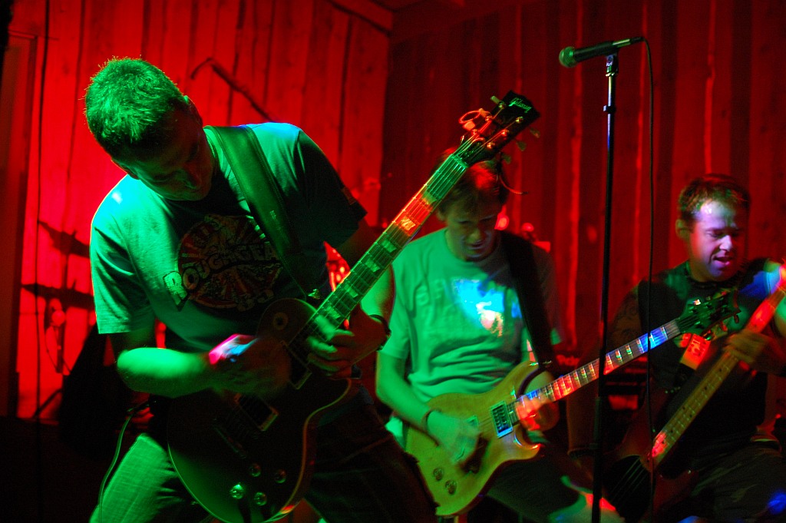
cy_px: 262
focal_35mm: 52
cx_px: 393
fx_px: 1145
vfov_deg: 25.7
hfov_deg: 37.9
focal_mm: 35
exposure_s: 1/20
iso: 800
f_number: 1.8
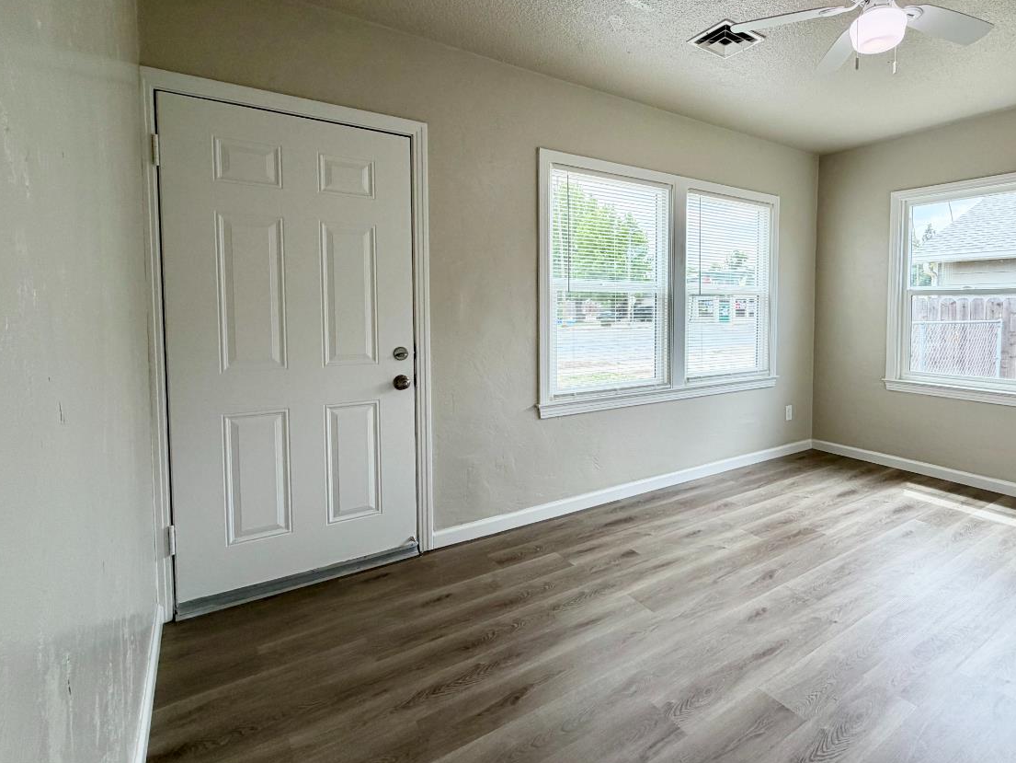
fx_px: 558
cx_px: 649
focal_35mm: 19
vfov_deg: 68.4
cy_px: 334
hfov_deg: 82.7
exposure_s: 1/132
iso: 64
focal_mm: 2.22
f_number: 2.2
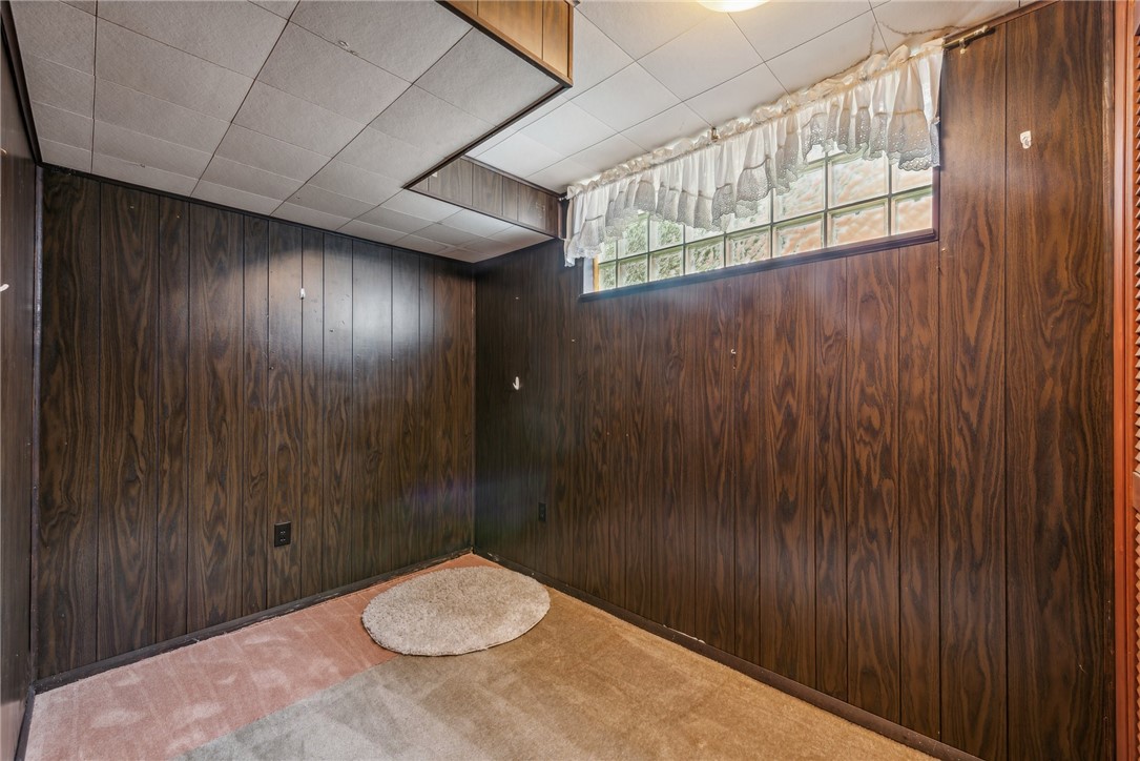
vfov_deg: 81.2
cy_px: 380
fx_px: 443
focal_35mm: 14
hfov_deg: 104.2
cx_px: 570
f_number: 11
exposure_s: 2.5
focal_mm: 14
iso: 80
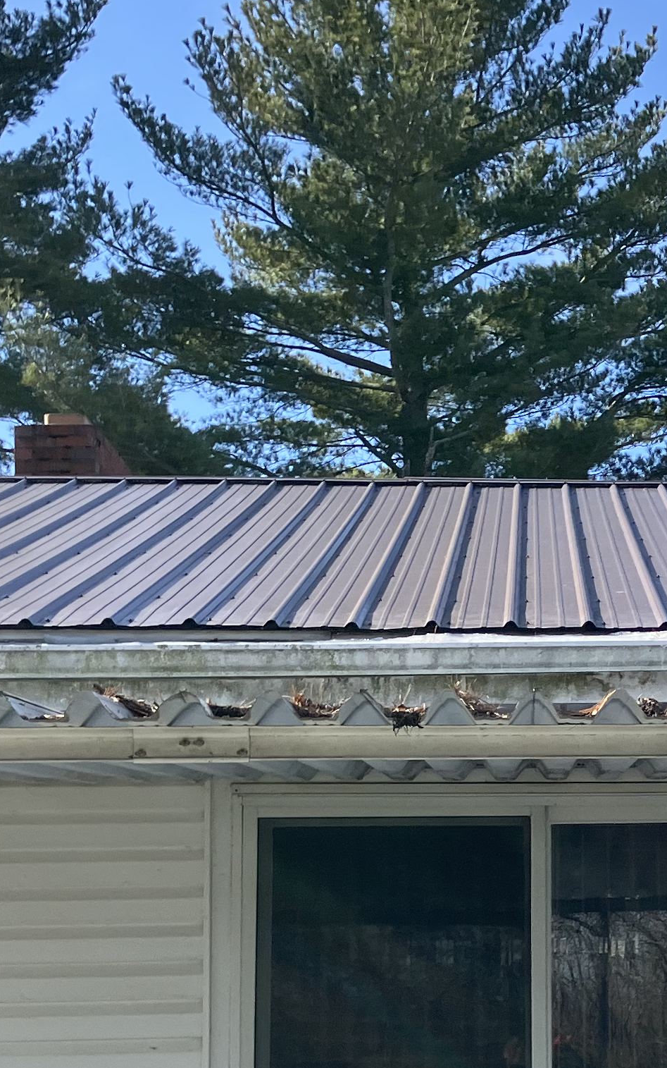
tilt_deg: +6.8
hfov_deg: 16.0
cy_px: 835
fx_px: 2297
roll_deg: +2.8
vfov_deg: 25.7
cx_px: 748
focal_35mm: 79
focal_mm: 3.99
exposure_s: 1/1215
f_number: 1.8
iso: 32
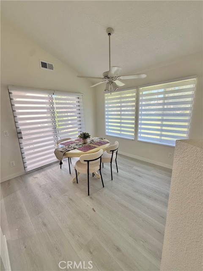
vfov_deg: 102.1
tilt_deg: -12.3
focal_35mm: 14
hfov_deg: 85.7
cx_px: 102
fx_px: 109
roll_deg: +1.2
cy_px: 136
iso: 64
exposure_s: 1/120
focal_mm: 2.22
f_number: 2.2
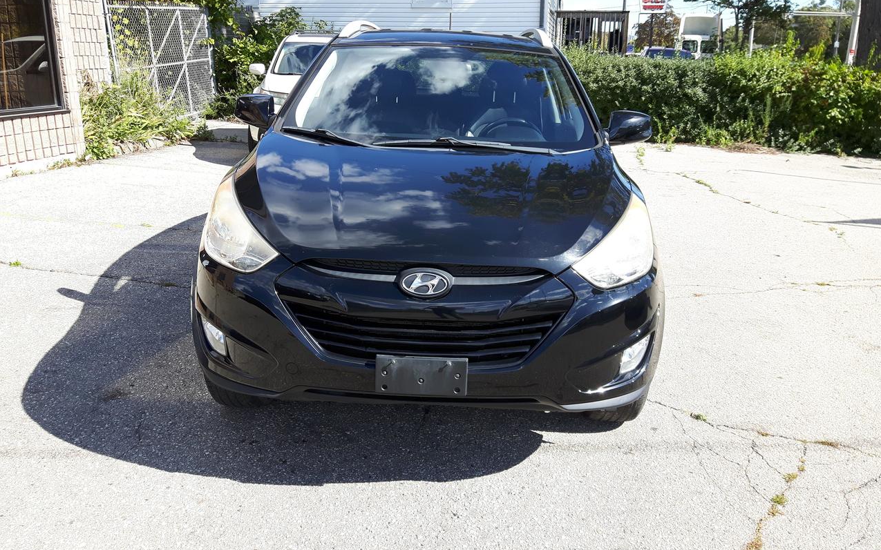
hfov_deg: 58.1
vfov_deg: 38.3
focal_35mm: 33
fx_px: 792
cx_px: 442
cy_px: 247
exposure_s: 1/473
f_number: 1.9
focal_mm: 3.7
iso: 40
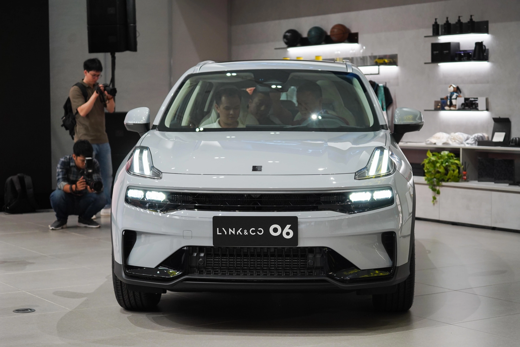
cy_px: 174
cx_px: 260
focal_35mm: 71
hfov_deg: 28.5
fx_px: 1025
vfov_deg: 19.2
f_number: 4
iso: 1000
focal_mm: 71
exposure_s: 1/200
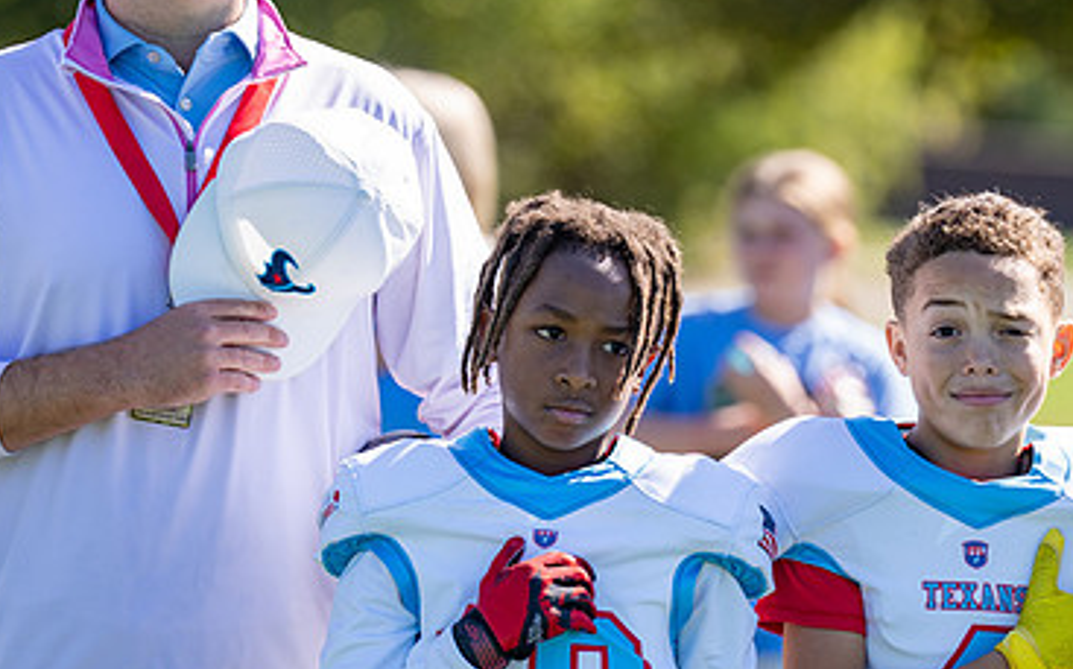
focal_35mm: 306
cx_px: 631
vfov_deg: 4.3
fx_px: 8944
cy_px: 489
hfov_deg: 6.9
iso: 125
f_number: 2.8
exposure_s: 1/1000
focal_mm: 160
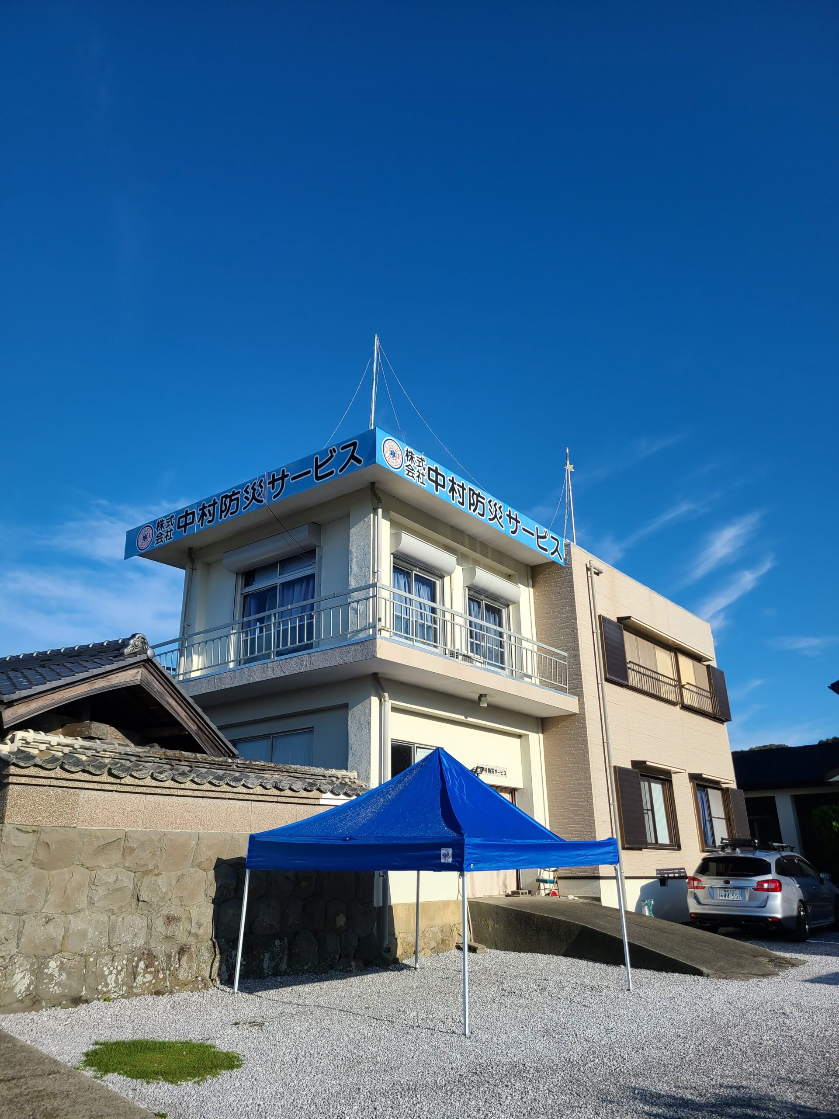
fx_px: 840
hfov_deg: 53.1
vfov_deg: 67.3
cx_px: 420
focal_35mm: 26
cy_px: 560
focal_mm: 5.4
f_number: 1.8
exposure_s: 1/2643
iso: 40
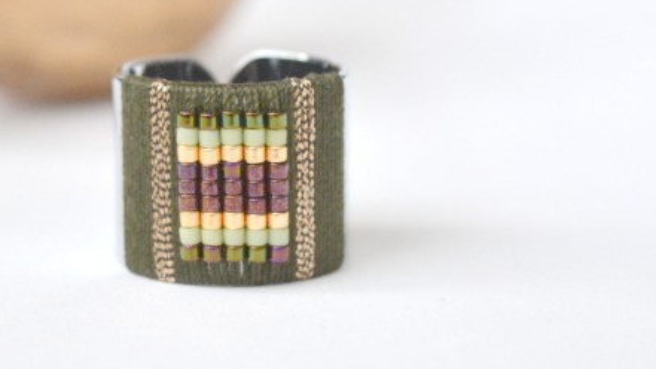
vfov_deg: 7.9
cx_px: 183
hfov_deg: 13.9
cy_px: 183
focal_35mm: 154
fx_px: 2679
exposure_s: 1/60
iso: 1100
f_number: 5.3
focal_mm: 48
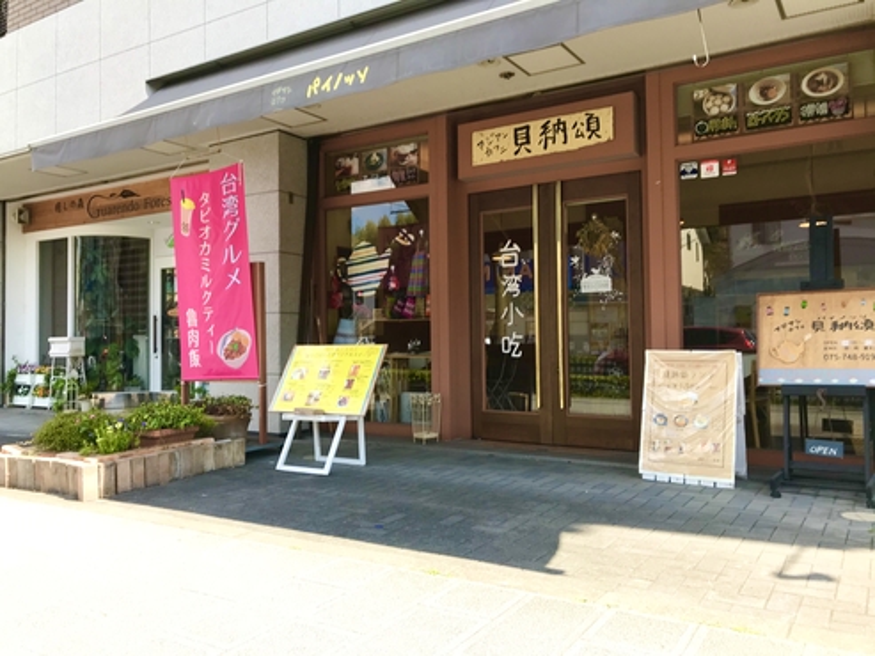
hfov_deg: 63.4
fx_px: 708
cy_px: 328
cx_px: 438
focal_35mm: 28
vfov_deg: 49.8
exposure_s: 1/463
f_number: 1.8
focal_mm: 3.99
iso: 20
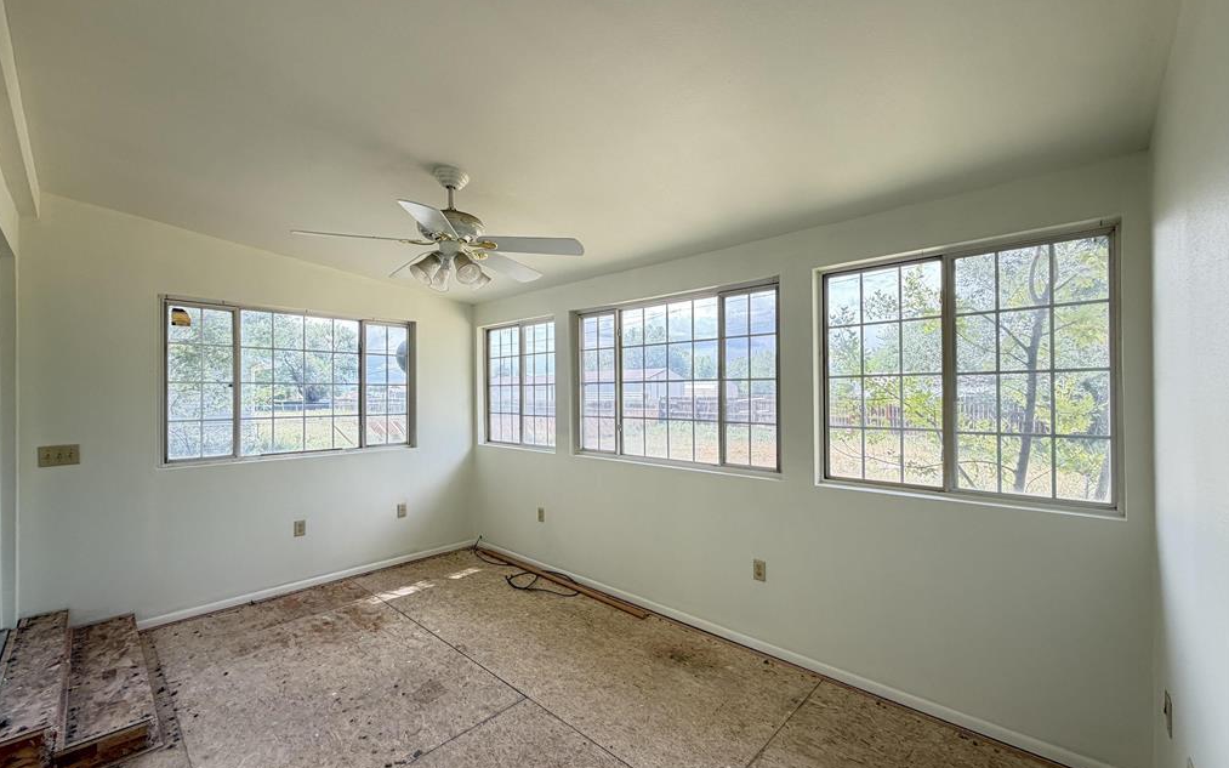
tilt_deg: -0.7
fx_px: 502
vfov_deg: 74.8
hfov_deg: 101.5
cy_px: 396
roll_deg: +0.5
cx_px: 614
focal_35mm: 15
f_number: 2.2
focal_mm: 2.22
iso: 100
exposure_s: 1/121
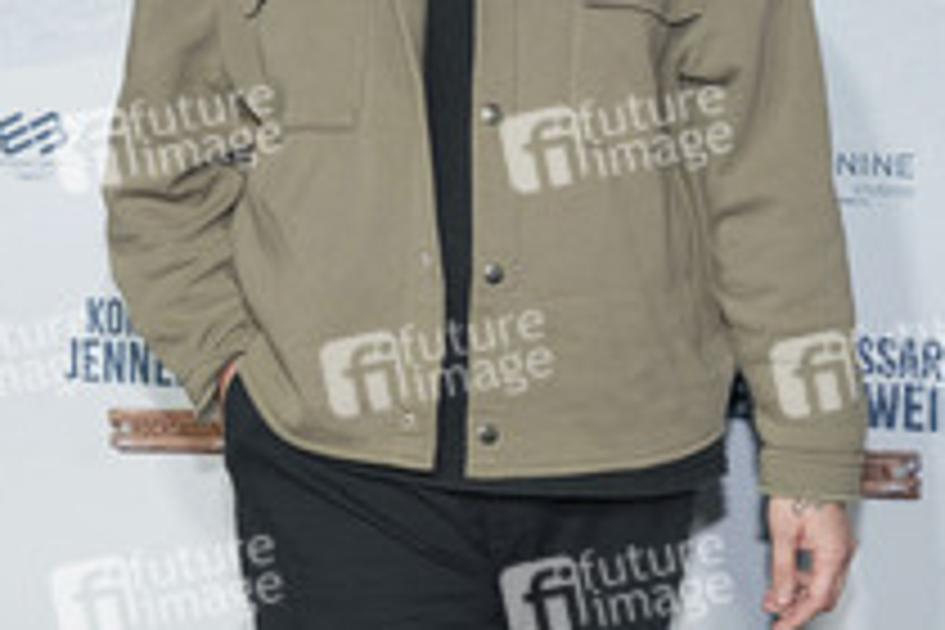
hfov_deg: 19.8
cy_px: 27
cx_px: 497
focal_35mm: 103
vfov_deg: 13.1
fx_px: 2704
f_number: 4.5
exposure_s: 1/250
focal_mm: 48
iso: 640
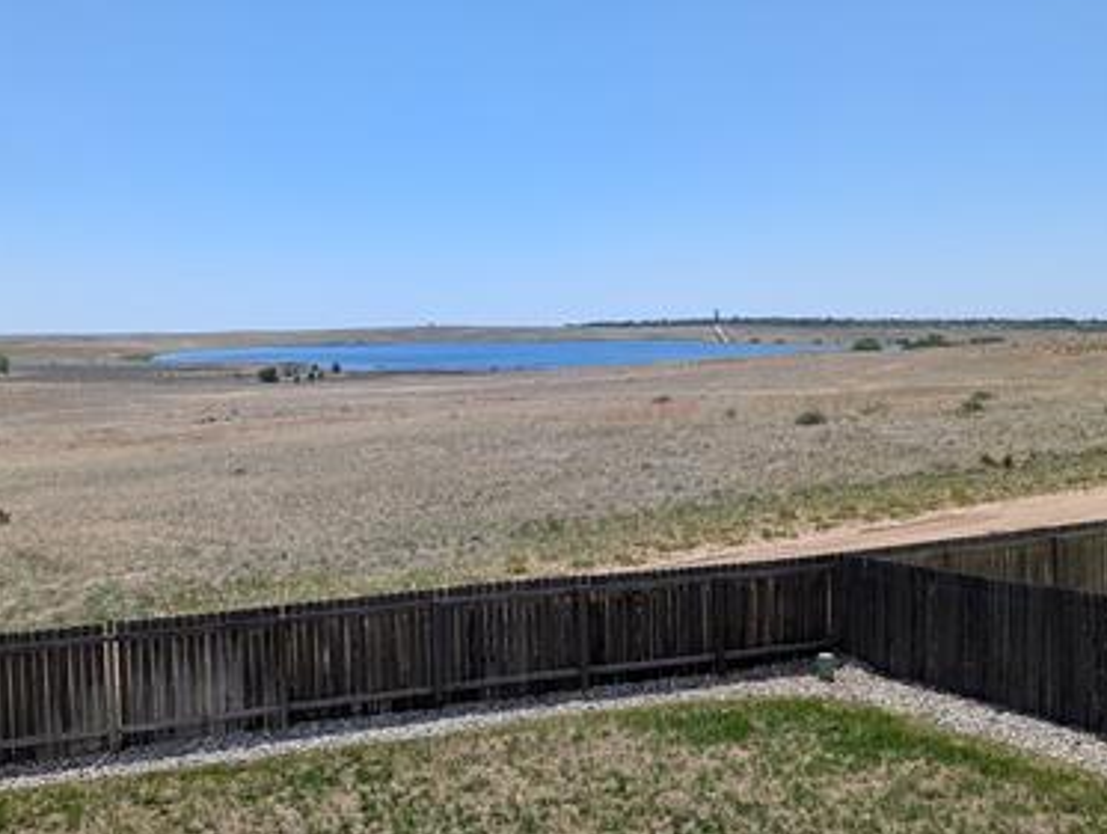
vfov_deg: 35.2
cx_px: 459
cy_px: 377
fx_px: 1313
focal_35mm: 41
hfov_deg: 45.5
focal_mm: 6.81
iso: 49
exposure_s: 1/2833
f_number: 1.85
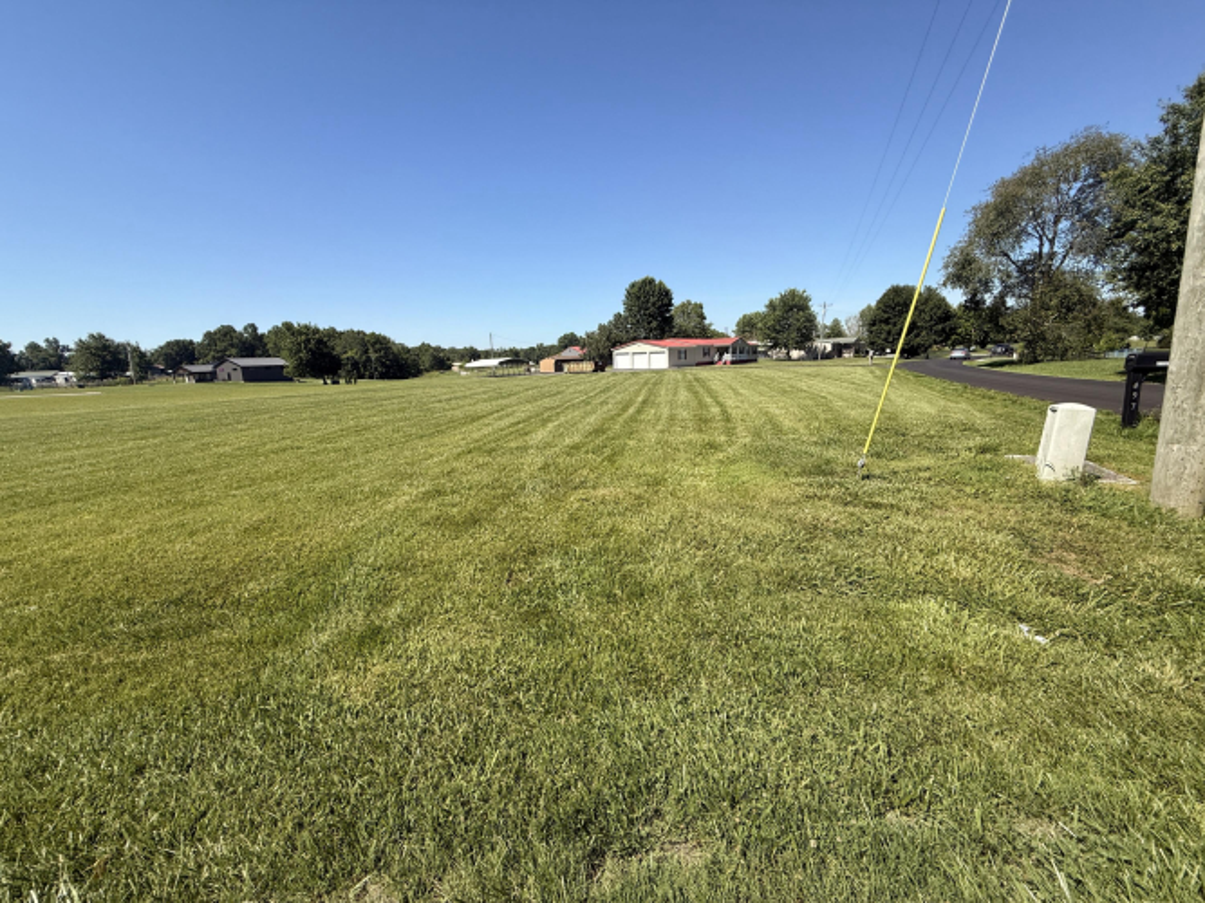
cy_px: 452
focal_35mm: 14
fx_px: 487
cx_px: 602
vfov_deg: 85.7
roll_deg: +1.7
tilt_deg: -11.0
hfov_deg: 102.1
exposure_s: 1/1961
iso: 50
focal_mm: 2.22
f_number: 2.2
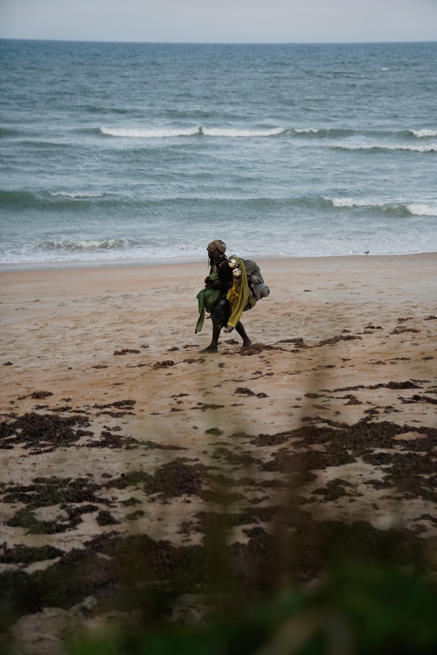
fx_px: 1274
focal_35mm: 70
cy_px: 328
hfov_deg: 19.5
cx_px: 218
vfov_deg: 28.8
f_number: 2.8
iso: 100
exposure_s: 1/60
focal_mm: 70
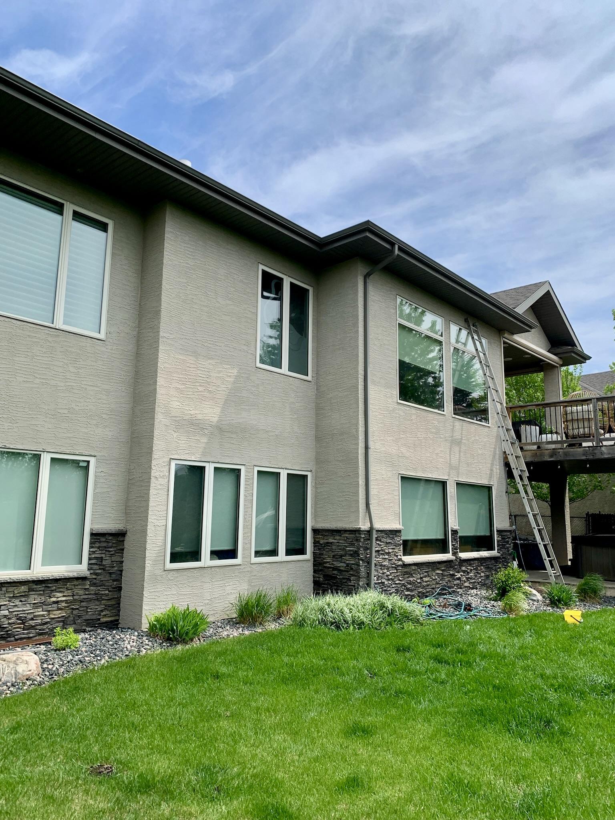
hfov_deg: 53.1
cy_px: 410
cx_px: 308
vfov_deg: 67.3
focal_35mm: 26
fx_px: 616
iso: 25
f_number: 1.8
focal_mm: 4.25
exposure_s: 1/2481
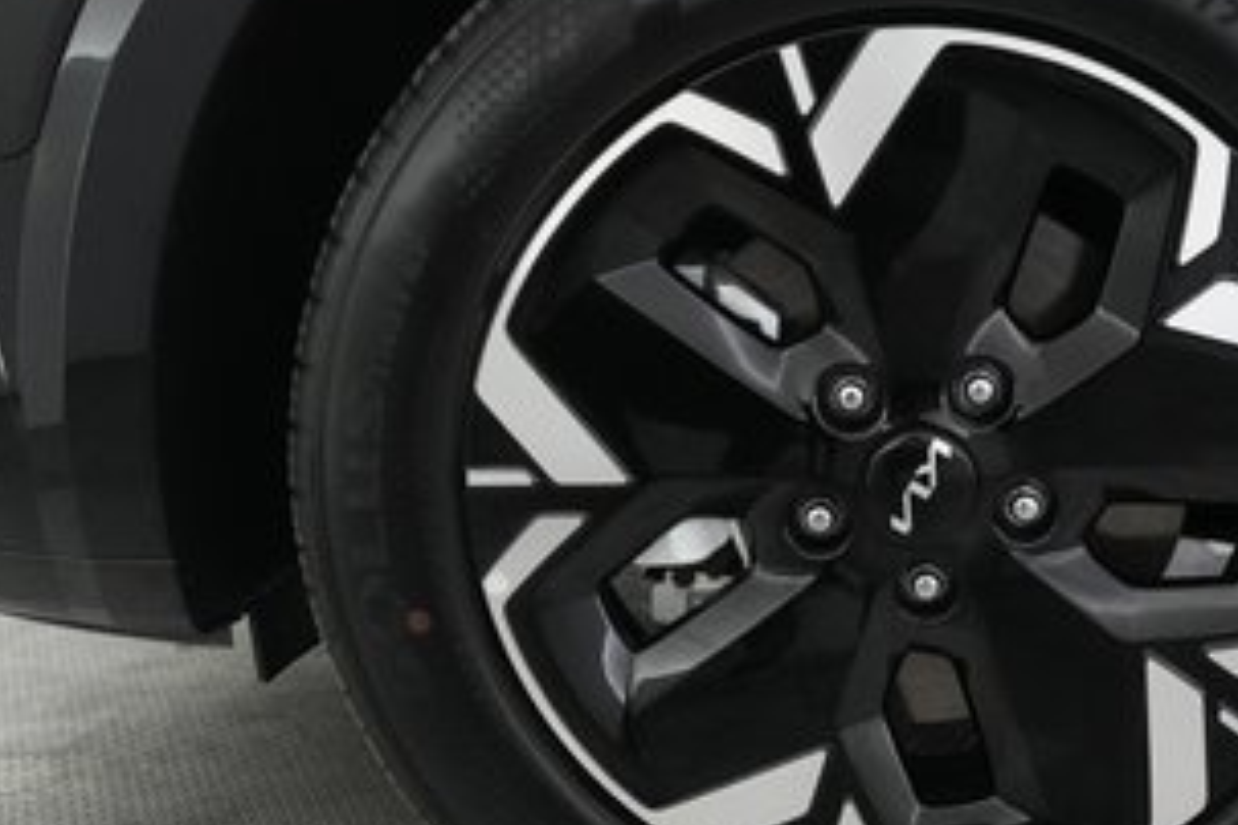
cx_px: 952
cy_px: 482
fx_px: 1960
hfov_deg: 34.2
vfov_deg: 23.8
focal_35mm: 57
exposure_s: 1/160
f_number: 2.8
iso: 4000
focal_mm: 27
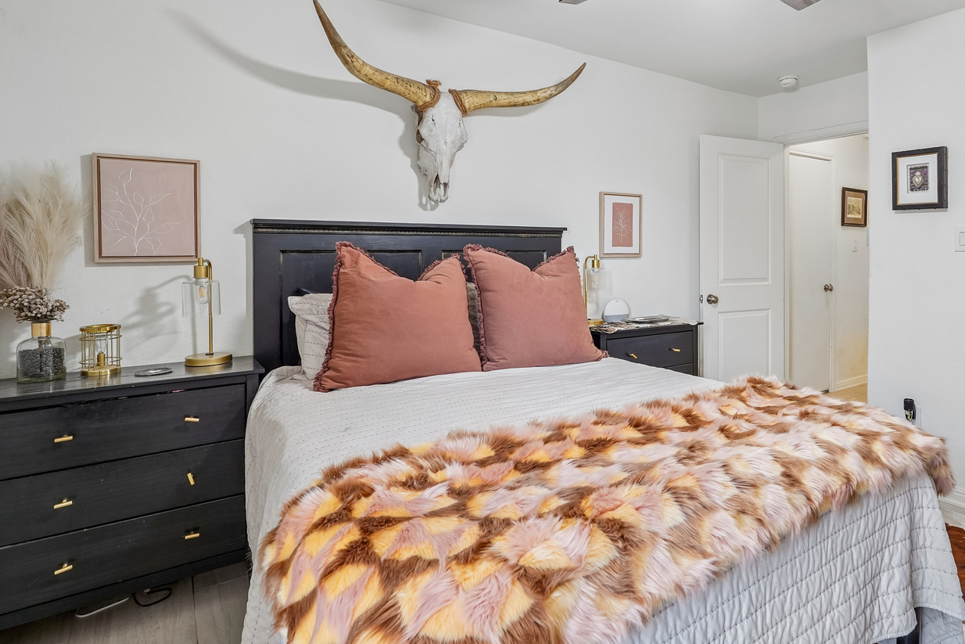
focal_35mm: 22
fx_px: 581
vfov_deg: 57.4
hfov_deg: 78.1
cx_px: 599
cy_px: 245
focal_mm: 16.5
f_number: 8
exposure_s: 1/8
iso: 400
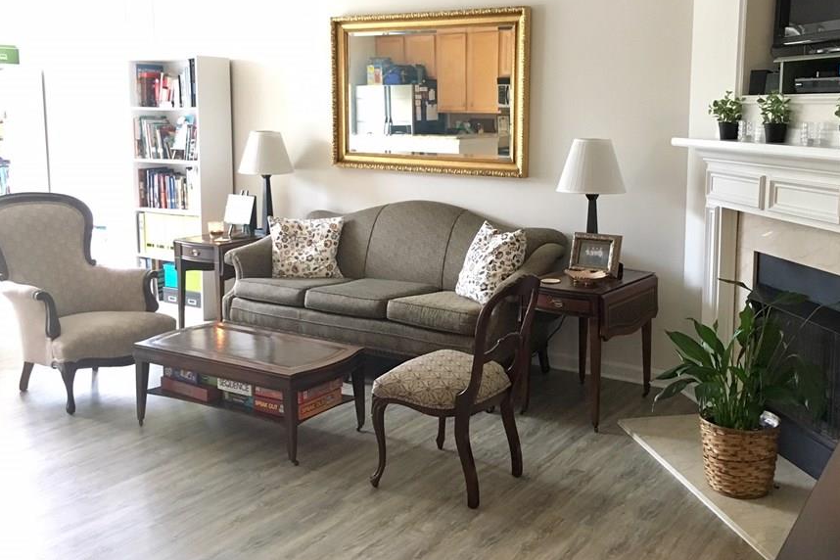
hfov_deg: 53.0
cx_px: 468
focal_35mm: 36
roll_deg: -0.5
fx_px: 840
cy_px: 209
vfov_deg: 36.6
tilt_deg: -6.3
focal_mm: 4.15
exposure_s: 1/15
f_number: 2.2
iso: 250
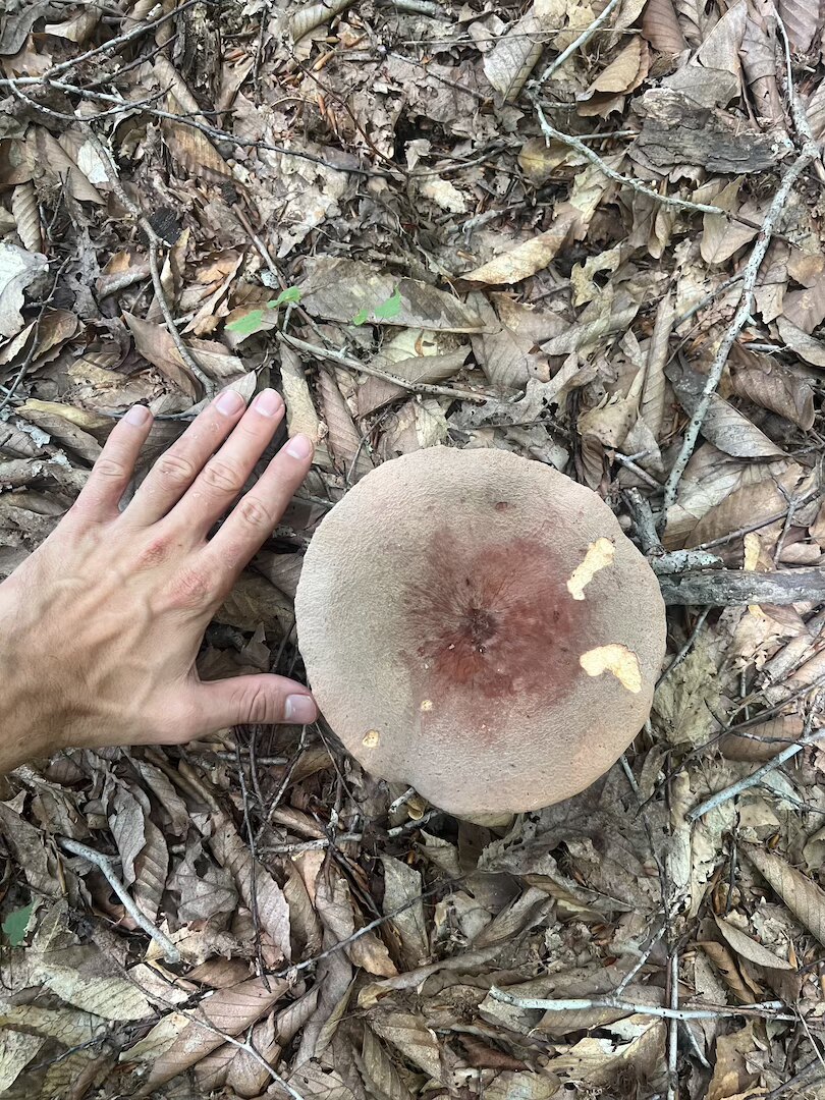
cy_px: 550
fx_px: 826
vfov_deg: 67.3
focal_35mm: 26
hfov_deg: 53.1
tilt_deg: -82.0
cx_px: 412
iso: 125
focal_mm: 5.7
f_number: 1.5
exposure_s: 1/73
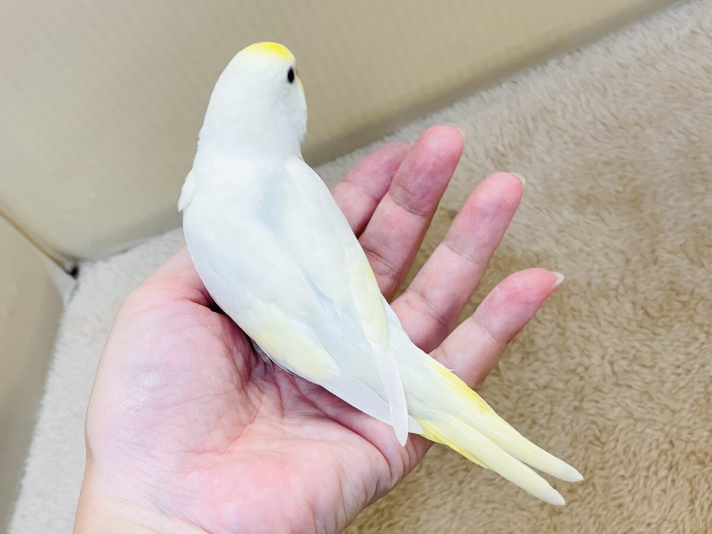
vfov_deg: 28.0
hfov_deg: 36.8
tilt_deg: -56.3
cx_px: 356
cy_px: 267
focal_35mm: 52
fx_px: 1070
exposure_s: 1/99
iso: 80
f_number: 2
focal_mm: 6
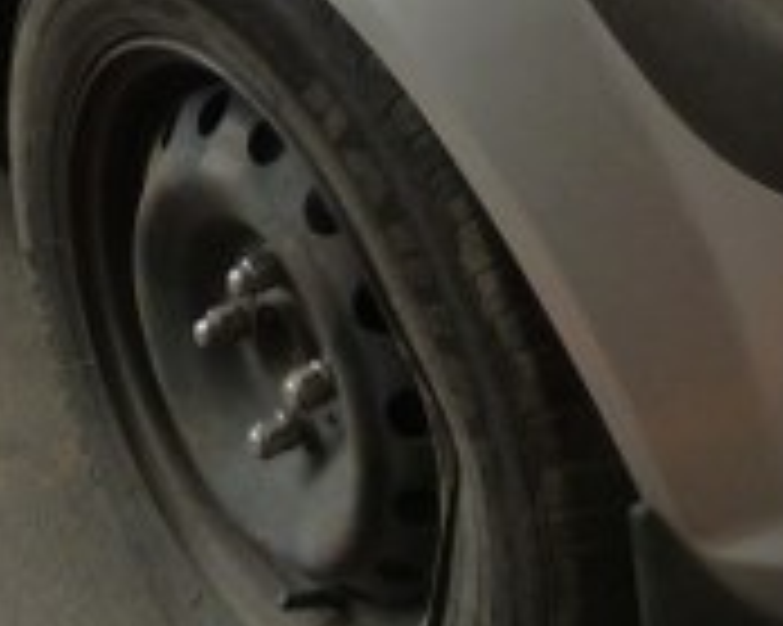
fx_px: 2594
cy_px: -608
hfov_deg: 16.9
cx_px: 706
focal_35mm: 112
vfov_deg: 12.2
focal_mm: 4.5
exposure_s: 1/125
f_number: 4
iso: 125
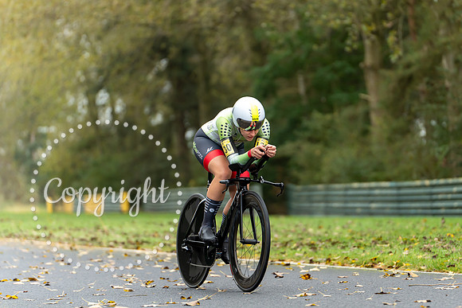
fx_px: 2498
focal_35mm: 195
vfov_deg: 7.1
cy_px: 147
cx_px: 279
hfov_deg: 10.6
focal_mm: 157
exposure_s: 1/1000
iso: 800
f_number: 2.8
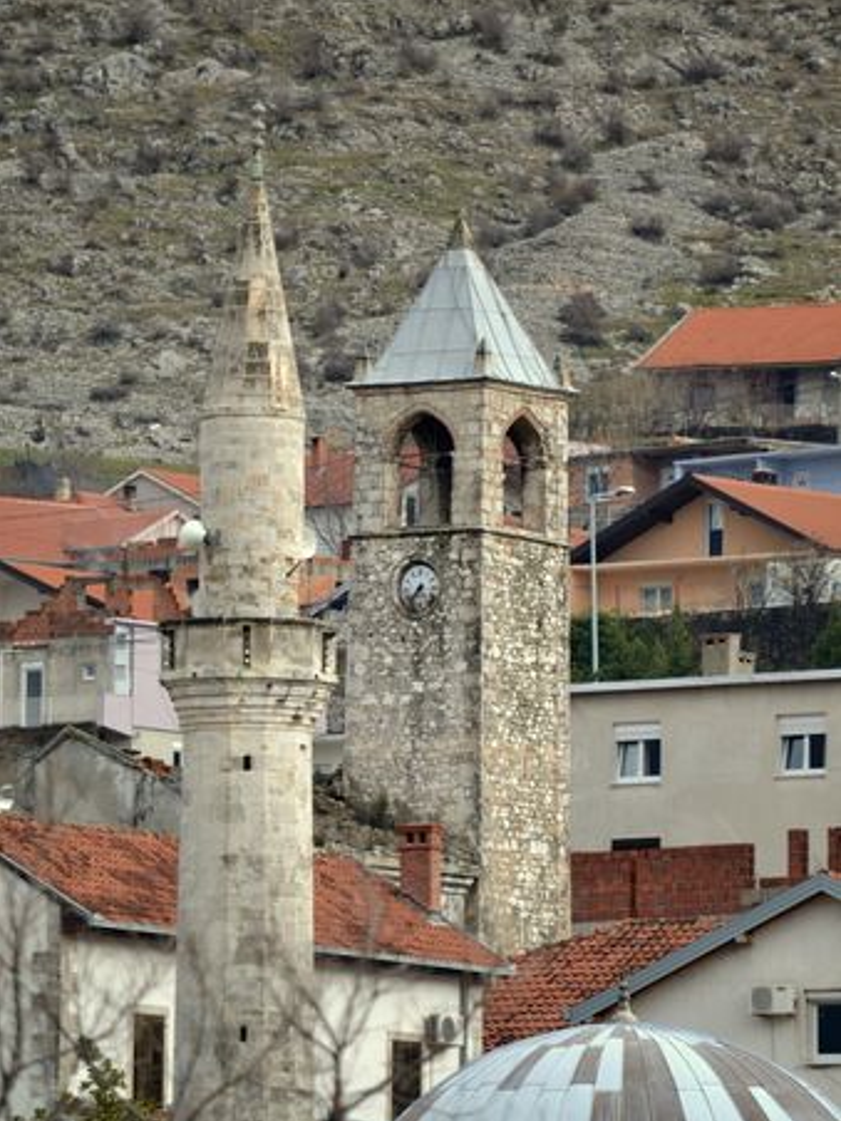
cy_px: 585
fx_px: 15873
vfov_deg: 4.0
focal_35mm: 490
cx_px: 420
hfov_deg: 3.0
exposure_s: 1/500
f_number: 5.6
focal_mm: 300
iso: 360
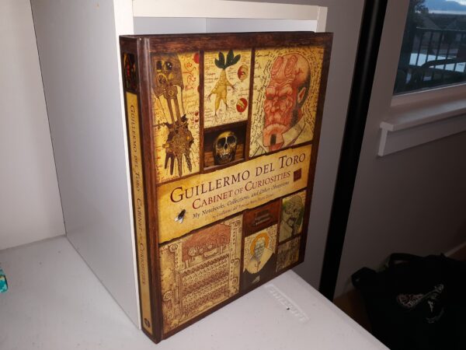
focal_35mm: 28
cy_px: 175
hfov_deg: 63.4
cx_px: 233
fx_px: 377
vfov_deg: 49.7
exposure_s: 1/60
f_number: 1.7
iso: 64
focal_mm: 3.7
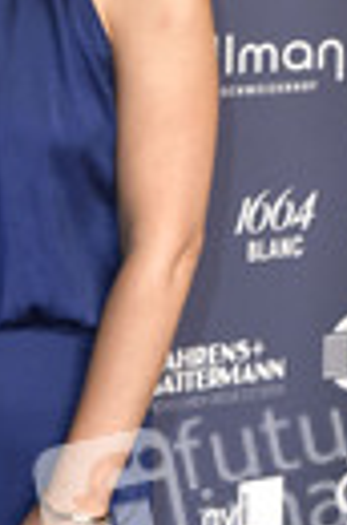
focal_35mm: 191
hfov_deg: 7.1
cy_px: 287
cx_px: -125
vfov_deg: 10.8
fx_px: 2776
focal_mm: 62
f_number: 6.3
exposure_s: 1/200
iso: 2000
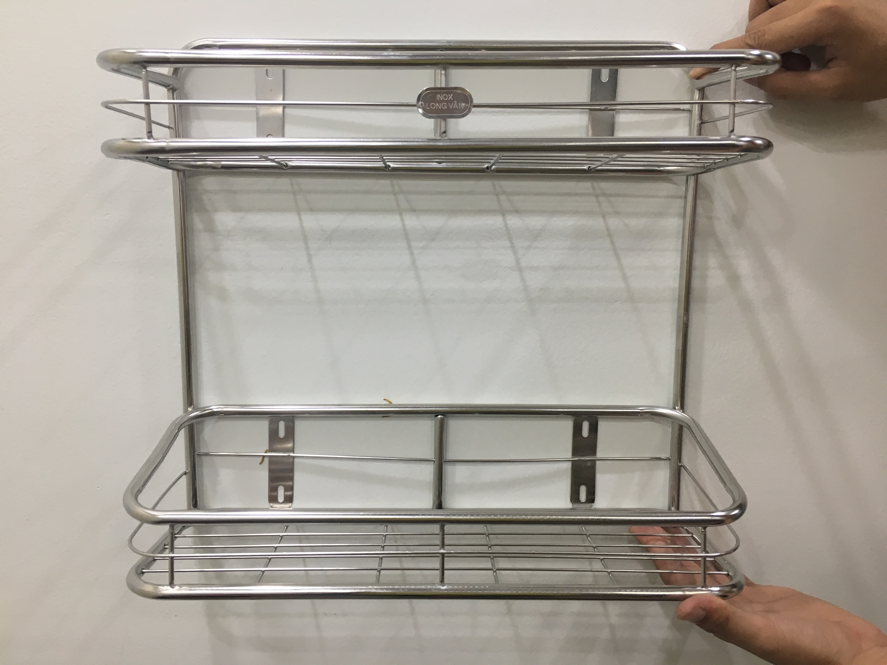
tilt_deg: -8.4
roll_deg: -1.2
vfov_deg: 48.2
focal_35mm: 29
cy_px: 332
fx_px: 743
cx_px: 444
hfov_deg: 61.7
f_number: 2.2
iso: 80
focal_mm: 4.15
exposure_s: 1/33
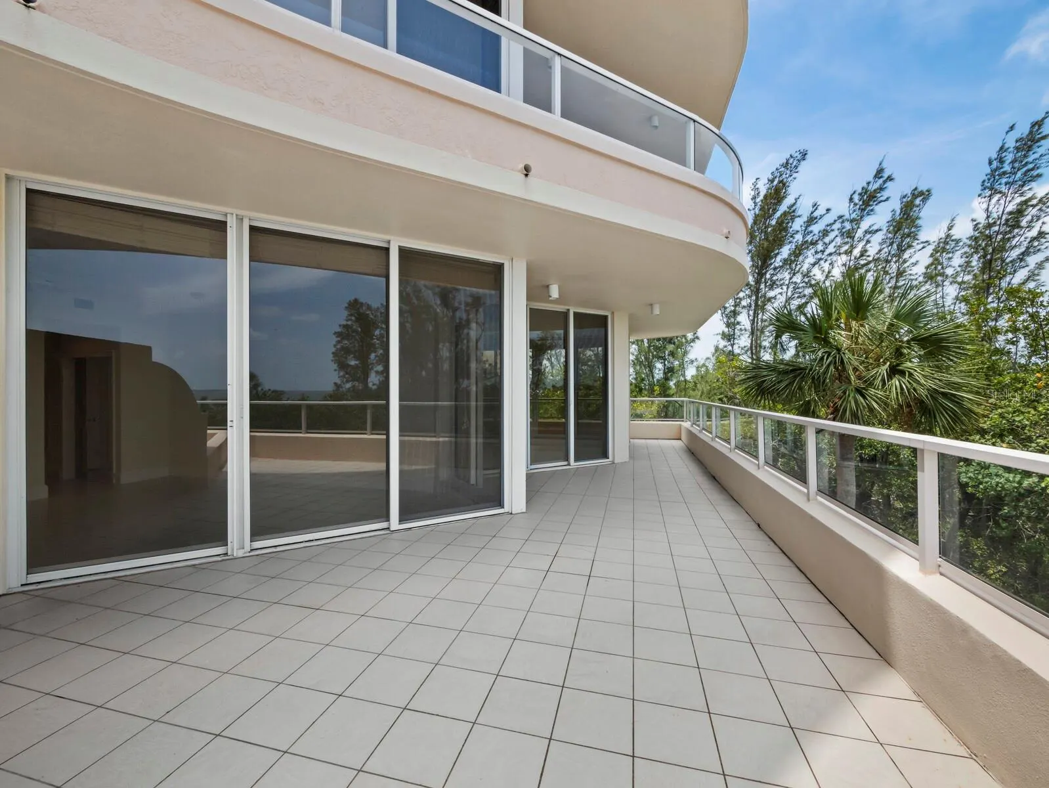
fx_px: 424
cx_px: 524
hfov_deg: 102.0
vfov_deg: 85.7
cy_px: 394
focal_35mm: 14
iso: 400
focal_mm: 7
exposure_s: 1/320
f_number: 11
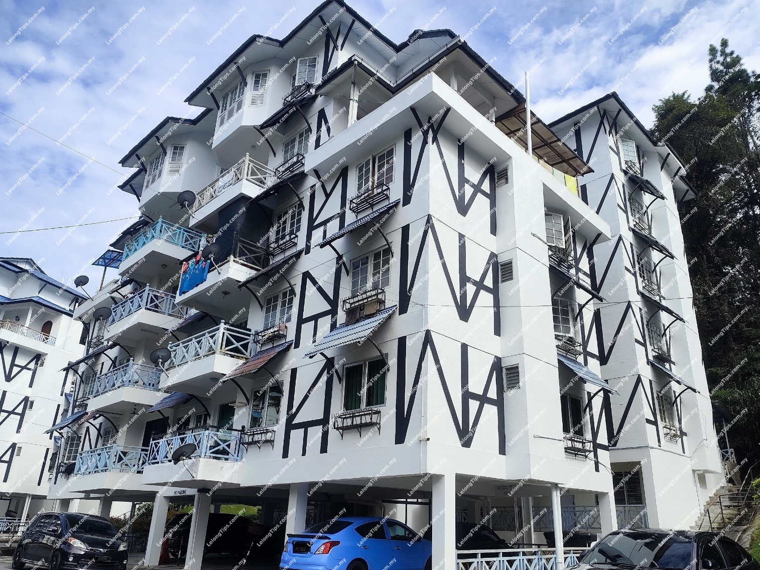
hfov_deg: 73.9
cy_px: 285
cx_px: 380
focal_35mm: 23
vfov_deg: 58.9
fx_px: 505
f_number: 1.65
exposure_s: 1/810
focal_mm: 6.14
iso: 50
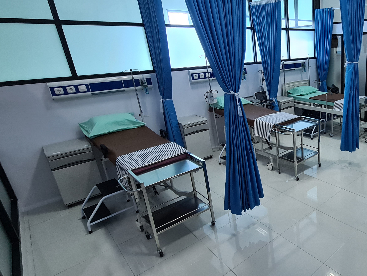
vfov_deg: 61.1
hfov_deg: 67.6
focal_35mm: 22
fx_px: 233
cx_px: 304
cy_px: 134
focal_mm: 2.22
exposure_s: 1/50
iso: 250
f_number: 2.2
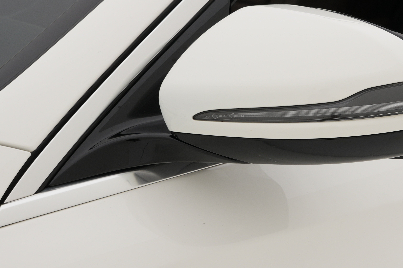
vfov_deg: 11.5
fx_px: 1331
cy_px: 98
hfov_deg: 17.1
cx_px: 308
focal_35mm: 119
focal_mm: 43
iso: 125
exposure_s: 1/50
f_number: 7.1
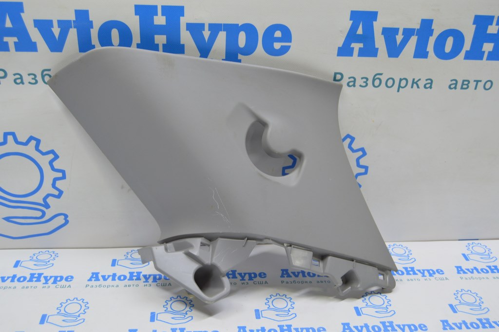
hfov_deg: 49.6
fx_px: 540
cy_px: 166
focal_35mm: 39
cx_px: 250
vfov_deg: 34.2
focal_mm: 26
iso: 400
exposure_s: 1/20
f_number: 5.6
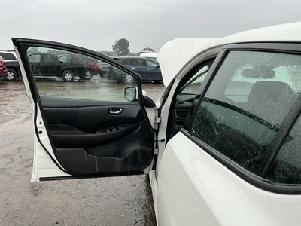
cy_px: 113
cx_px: 150
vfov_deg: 49.7
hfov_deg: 63.4
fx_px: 243
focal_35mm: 28
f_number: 1.8
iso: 20
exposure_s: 1/195
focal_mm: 3
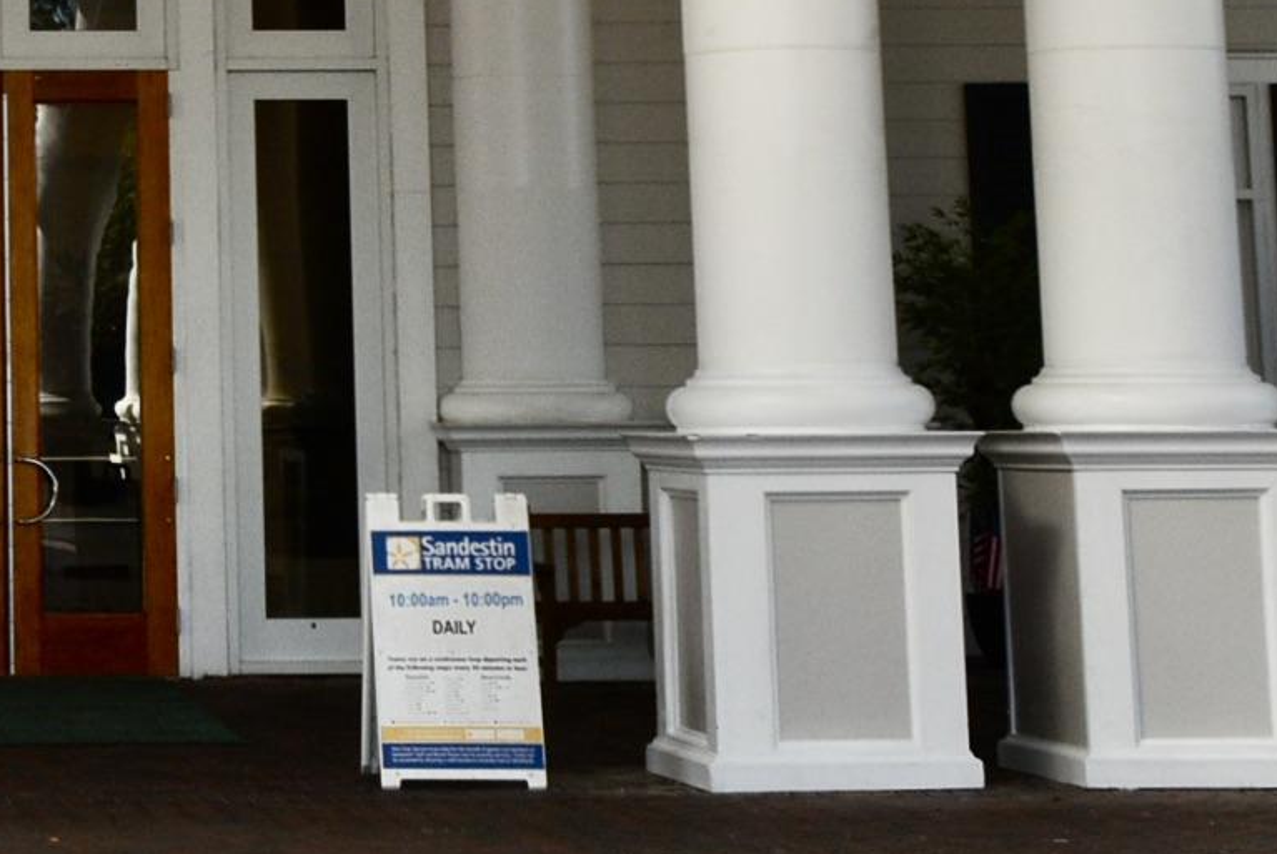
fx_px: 4154
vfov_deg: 11.2
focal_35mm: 117
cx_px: -165
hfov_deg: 16.9
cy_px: -456
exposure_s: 1/200
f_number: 9
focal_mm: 20
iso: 100
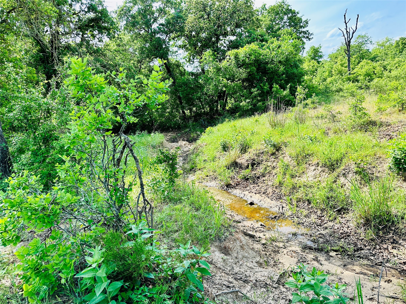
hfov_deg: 71.6
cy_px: 152
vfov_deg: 56.8
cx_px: 203
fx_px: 281
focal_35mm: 24
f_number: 1.78
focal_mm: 6.86
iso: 80
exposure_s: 1/1083
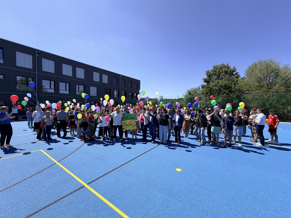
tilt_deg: -2.5
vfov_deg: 85.7
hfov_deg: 102.1
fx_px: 118
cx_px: 146
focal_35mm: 14
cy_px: 109
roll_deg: +0.0
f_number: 2.2
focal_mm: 2.22
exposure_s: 1/789
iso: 20
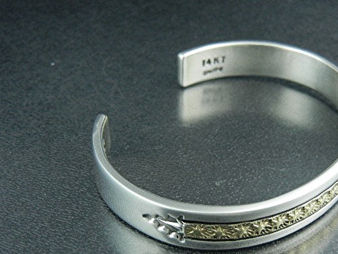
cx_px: 216
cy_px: 159
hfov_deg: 25.6
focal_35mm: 76
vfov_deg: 19.4
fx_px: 742
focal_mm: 10.6
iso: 400
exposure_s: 1/24
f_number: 4
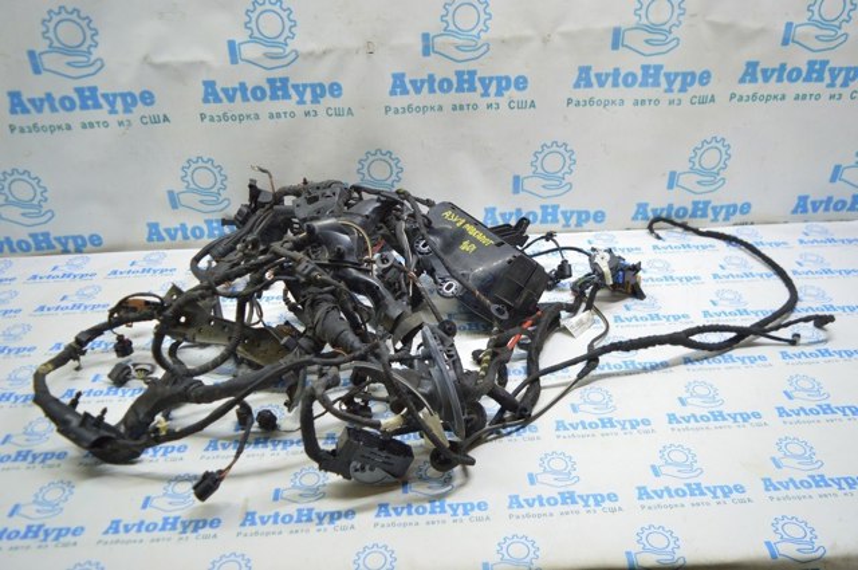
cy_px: 285
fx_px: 643
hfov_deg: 67.4
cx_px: 429
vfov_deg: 47.8
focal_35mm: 27
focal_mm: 18
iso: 400
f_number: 3.5
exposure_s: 1/40
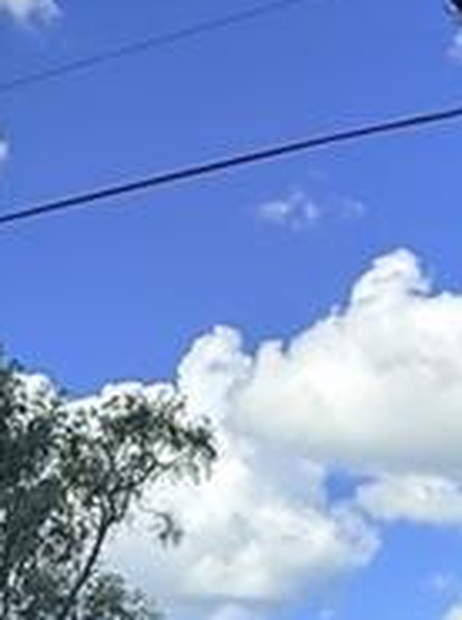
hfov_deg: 16.1
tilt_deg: +12.2
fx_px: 1625
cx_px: 315
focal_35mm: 91
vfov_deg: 20.9
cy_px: 620
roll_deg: -1.0
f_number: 2.2
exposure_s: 1/1795
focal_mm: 2.22
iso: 50
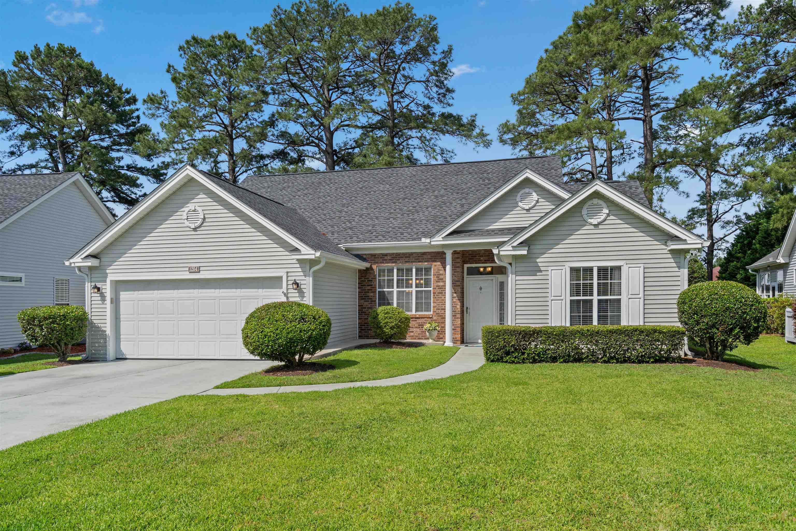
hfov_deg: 73.7
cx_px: 398
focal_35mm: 24
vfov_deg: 53.1
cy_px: 266
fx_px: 531
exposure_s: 1/250
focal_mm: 24
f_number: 8
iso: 125
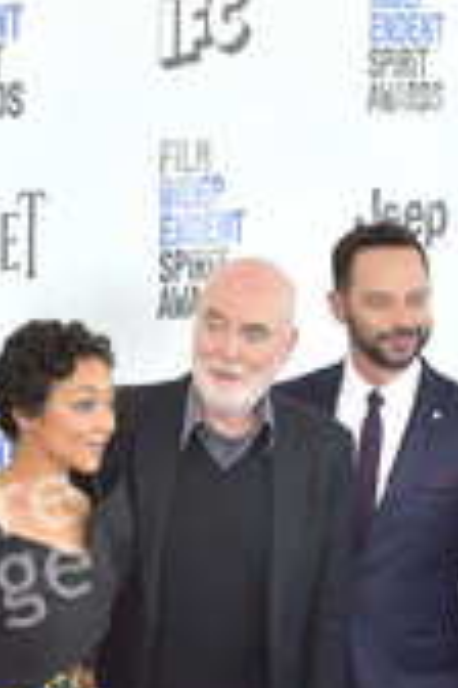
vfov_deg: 12.1
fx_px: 3187
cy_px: 778
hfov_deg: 8.2
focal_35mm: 167
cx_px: 2
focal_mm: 70
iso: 500
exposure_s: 1/320
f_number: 6.3
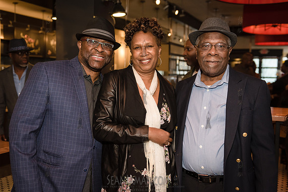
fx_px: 320
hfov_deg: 48.4
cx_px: 144
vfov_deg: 33.4
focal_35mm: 40
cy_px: 96
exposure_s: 1/320
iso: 1250
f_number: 3.5
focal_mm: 40
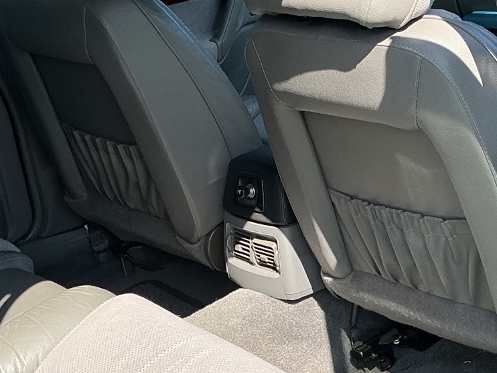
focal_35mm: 75
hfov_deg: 25.8
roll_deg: +3.8
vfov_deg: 19.5
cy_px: 279
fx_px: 1077
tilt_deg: -26.1
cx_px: 344
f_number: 1.8
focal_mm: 3
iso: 25
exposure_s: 1/383
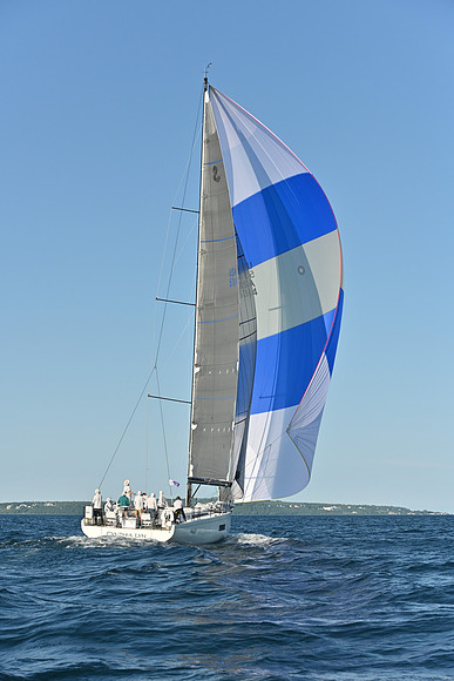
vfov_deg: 28.8
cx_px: 227
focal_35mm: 70
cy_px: 340
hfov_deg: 19.5
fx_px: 1323
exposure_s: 1/2000
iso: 320
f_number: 6.3
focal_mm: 70
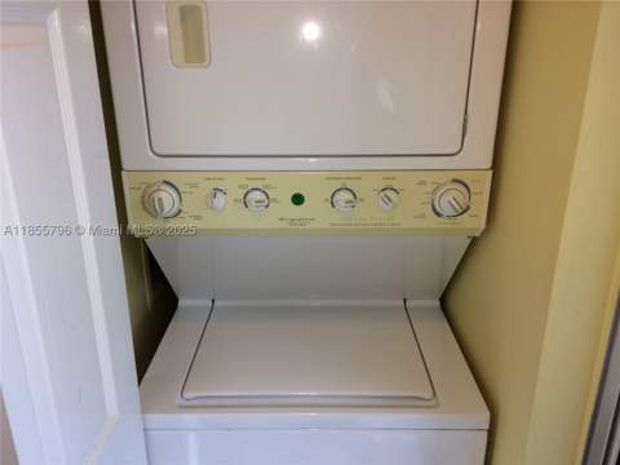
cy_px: 232
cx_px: 310
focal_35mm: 29
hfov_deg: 61.7
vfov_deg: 48.2
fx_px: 519
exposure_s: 1/50
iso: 32
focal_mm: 4.15
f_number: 2.2
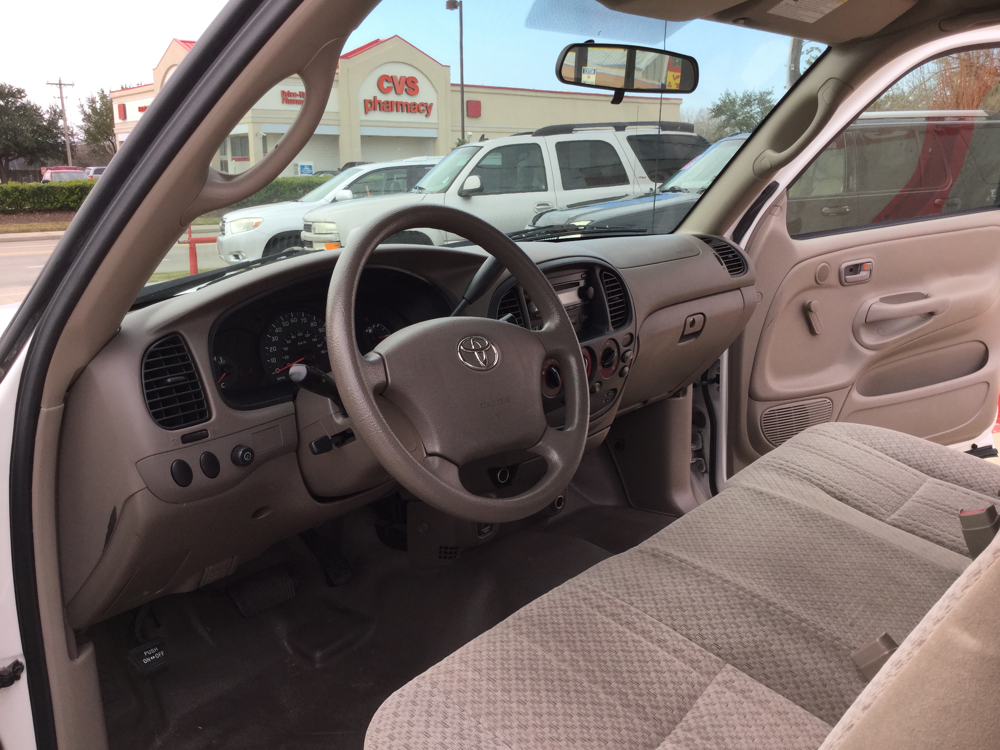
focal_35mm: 31
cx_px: 500
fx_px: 896
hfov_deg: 58.4
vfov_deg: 45.4
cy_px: 375
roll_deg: -0.4
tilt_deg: -14.9
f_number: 2.4
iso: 25
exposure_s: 1/251
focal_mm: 3.3
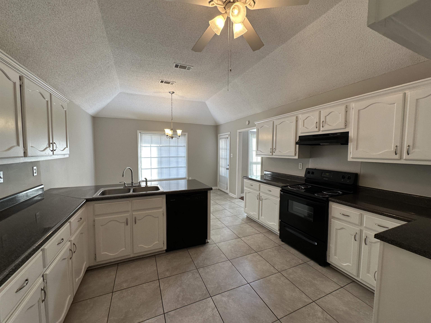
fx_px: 174
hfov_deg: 102.1
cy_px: 162
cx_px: 216
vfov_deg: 85.7
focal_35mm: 14
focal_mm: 2.22
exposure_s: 1/120
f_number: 2.2
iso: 100
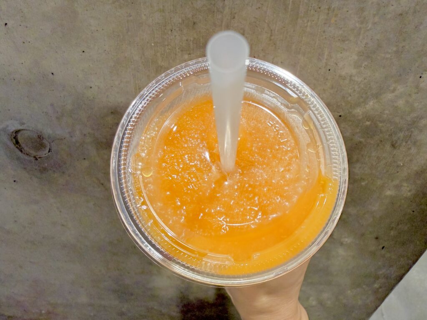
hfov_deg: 71.6
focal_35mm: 24
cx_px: 214
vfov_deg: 56.8
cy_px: 160
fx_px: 296
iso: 320
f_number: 2.2
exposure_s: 1/115
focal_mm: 2.22
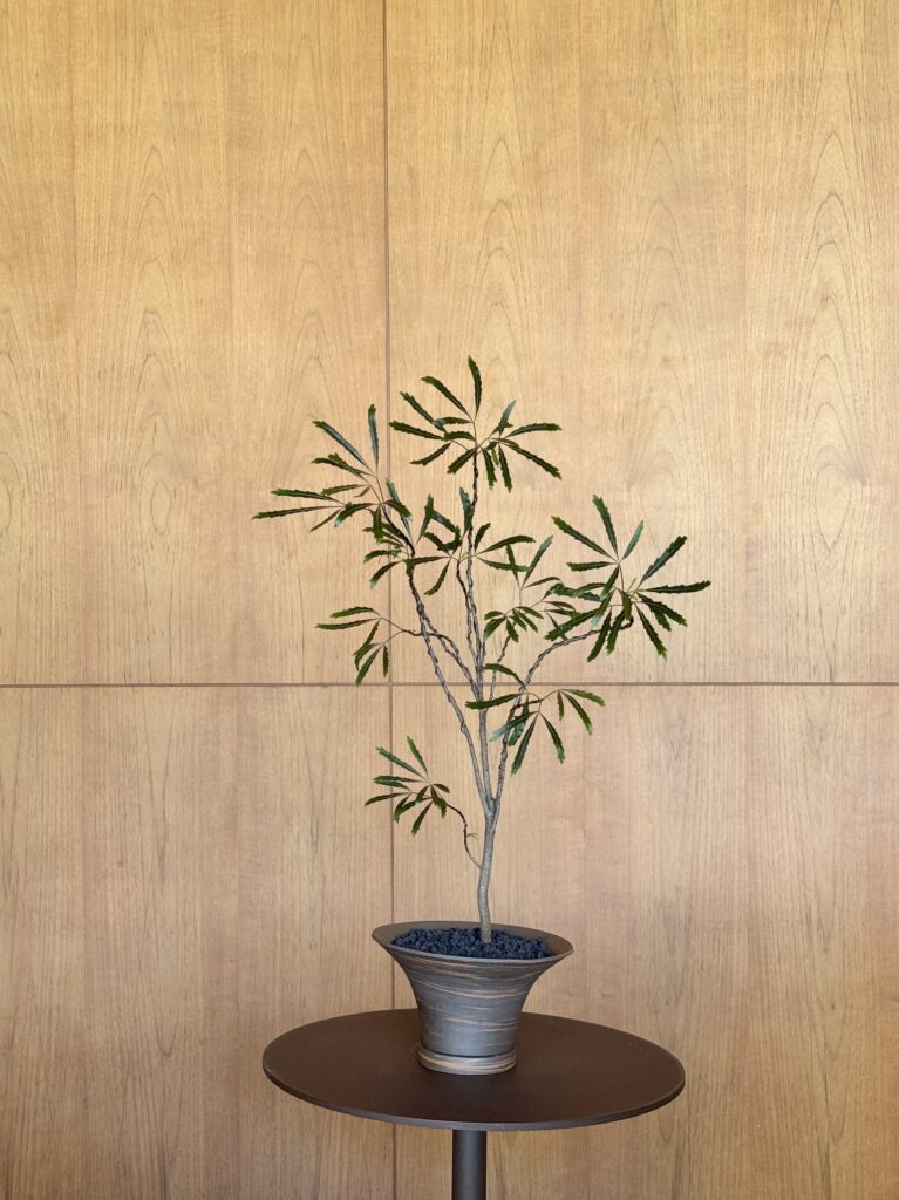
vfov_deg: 39.7
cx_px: 450
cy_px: 600
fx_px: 1664
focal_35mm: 48
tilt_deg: +0.1
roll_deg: +0.7
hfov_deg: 30.2
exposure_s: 1/121
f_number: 1.78
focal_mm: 6.76
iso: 64
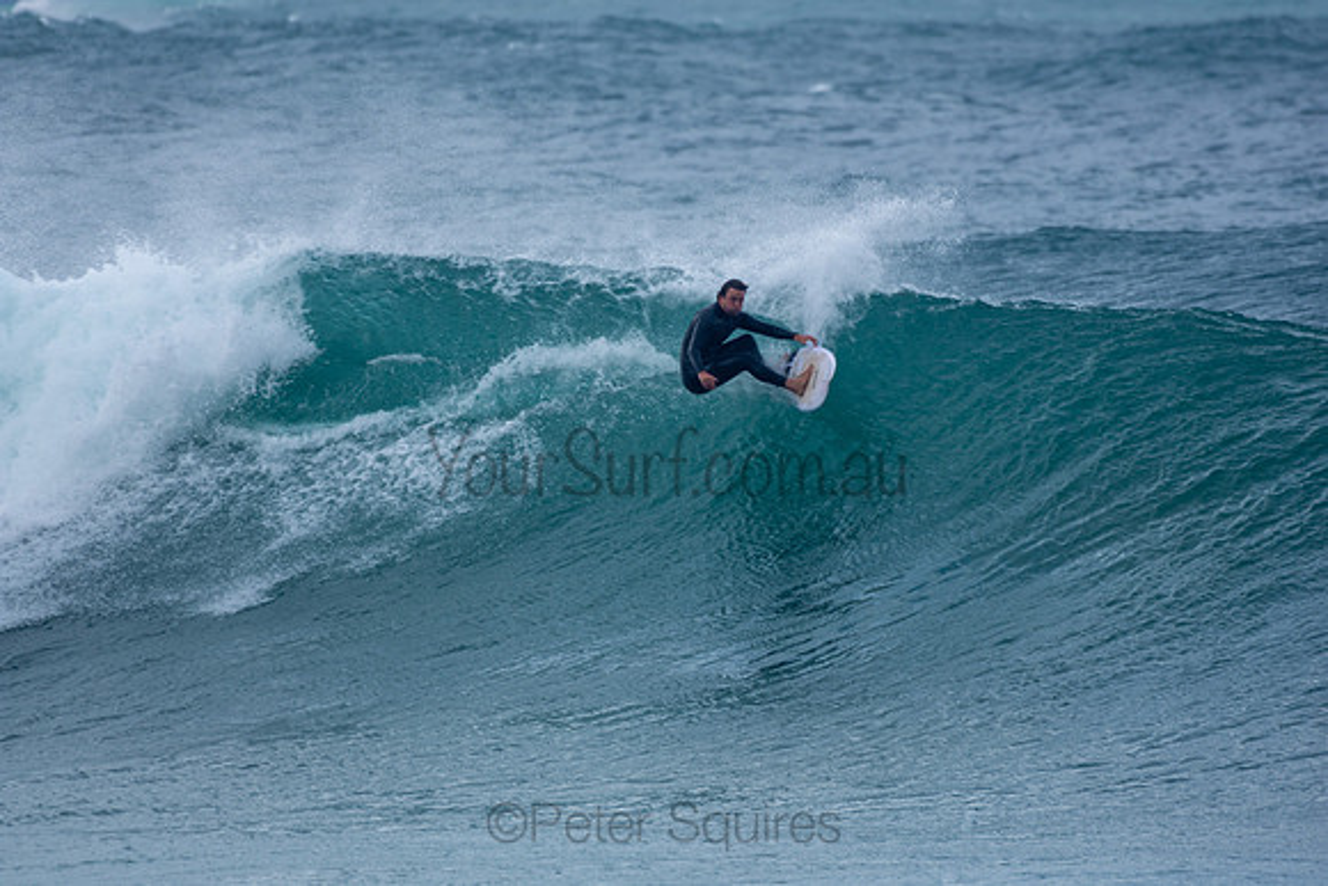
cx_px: 664
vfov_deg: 1.9
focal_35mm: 720
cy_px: 443
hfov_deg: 2.9
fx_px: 26565
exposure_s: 1/400
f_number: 5.6
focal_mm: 480
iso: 100
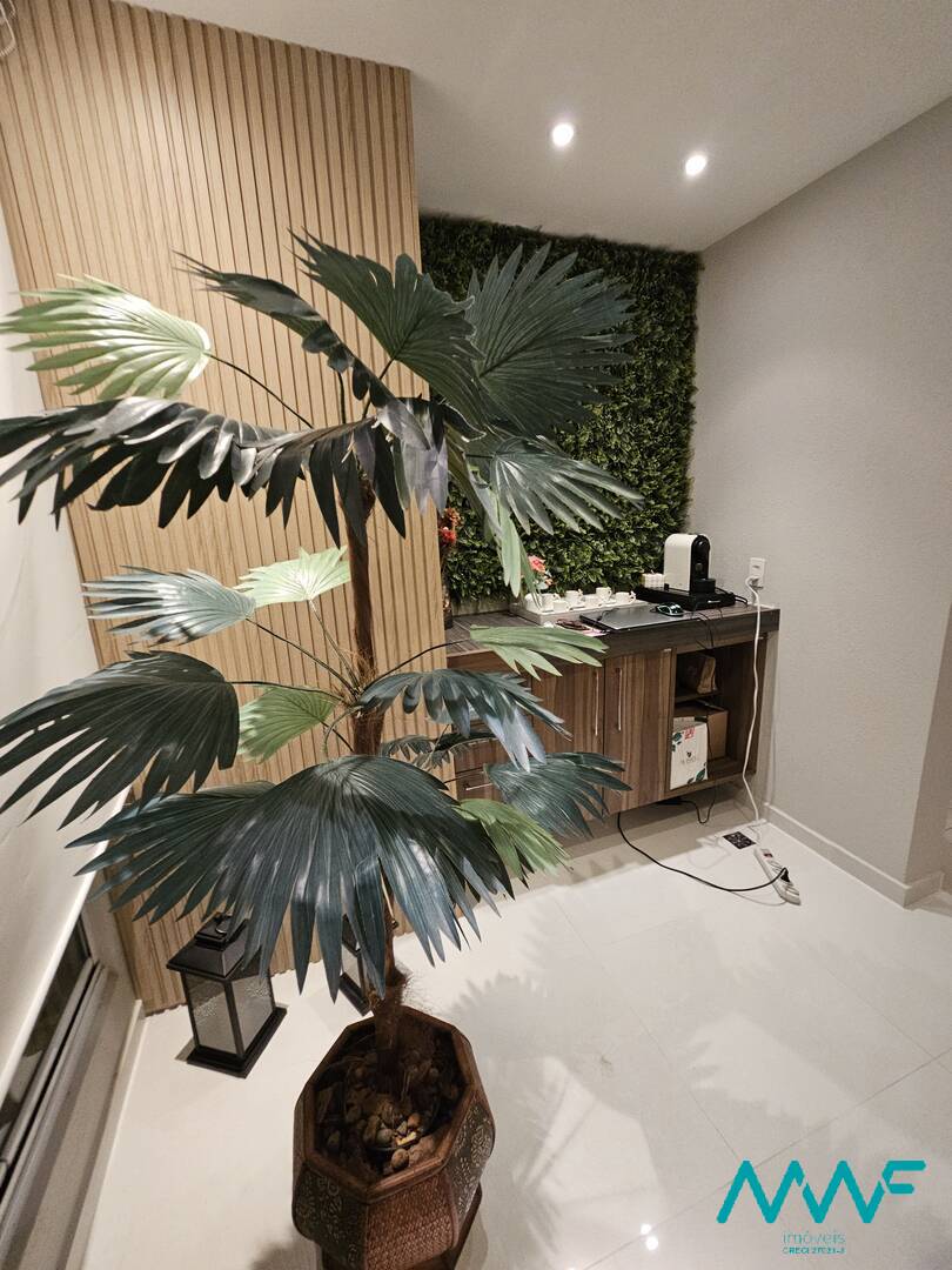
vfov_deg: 106.2
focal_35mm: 13
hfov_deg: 89.9
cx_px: 476
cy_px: 635
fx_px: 477
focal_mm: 2.2
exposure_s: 1/40
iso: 320
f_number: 2.2
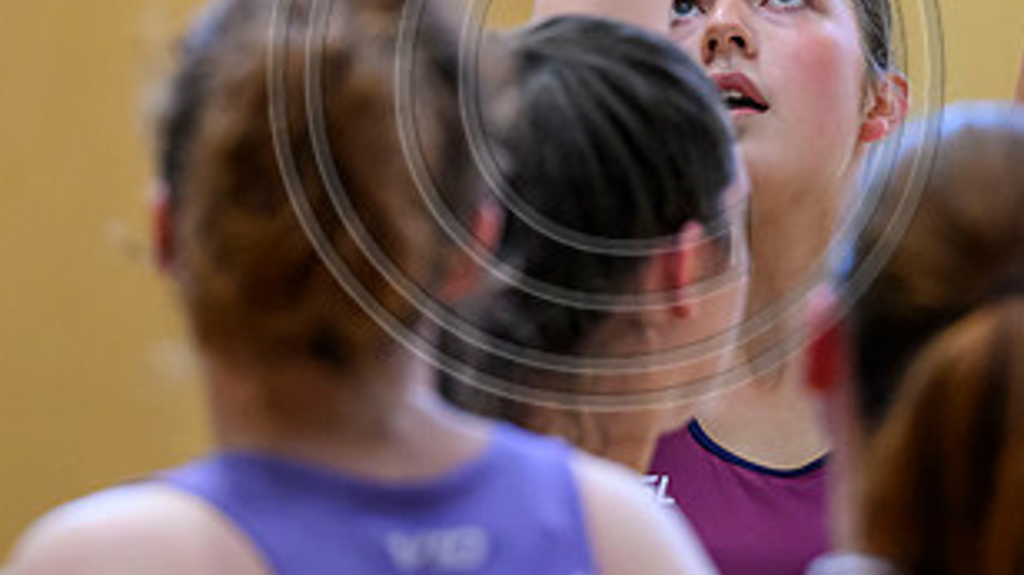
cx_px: 638
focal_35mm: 596
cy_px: -146
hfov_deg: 3.6
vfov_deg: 2.0
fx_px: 16177
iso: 3200
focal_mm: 200
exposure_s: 1/1000
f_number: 3.2
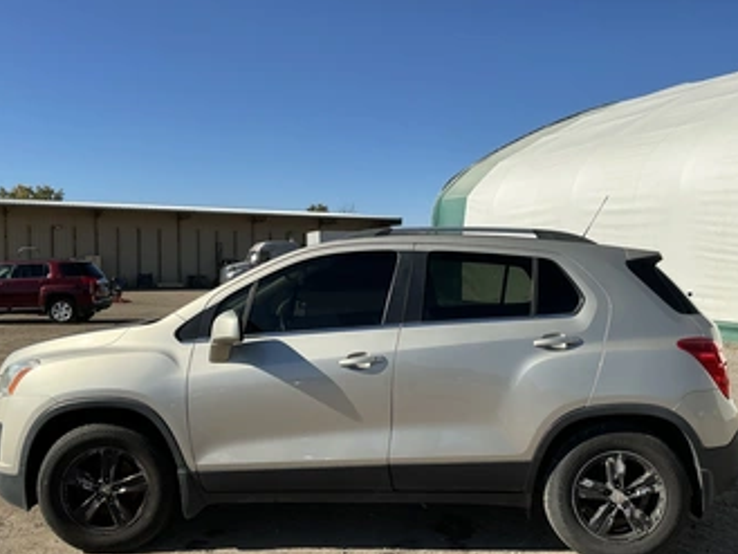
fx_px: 725
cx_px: 372
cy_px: 301
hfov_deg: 53.9
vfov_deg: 41.8
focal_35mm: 34
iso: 25
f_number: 1.8
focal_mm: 3
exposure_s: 1/2427
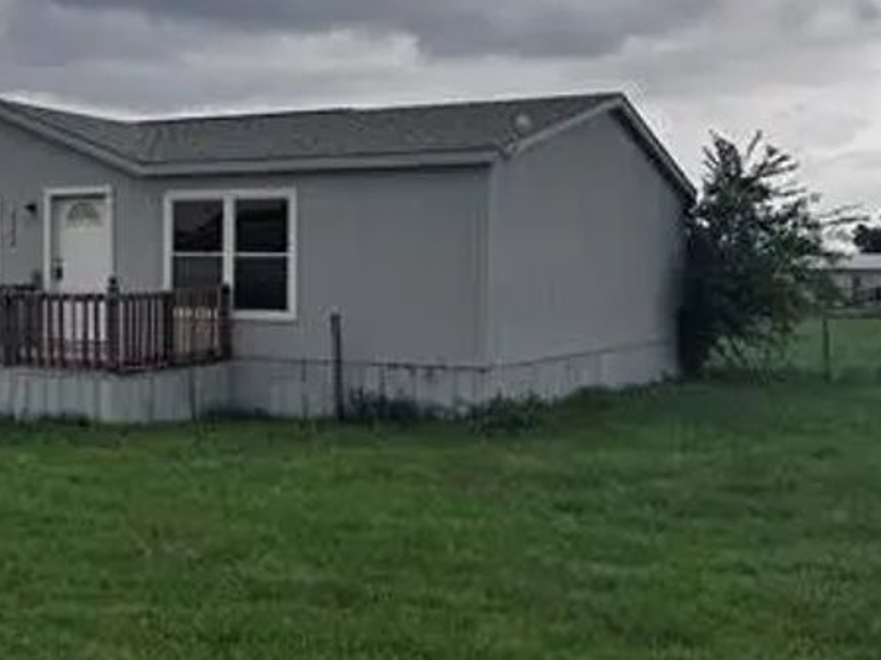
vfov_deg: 26.5
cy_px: 305
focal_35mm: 55
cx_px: 191
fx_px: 1399
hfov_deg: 34.0
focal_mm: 6.76
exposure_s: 1/383
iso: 80
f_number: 1.78
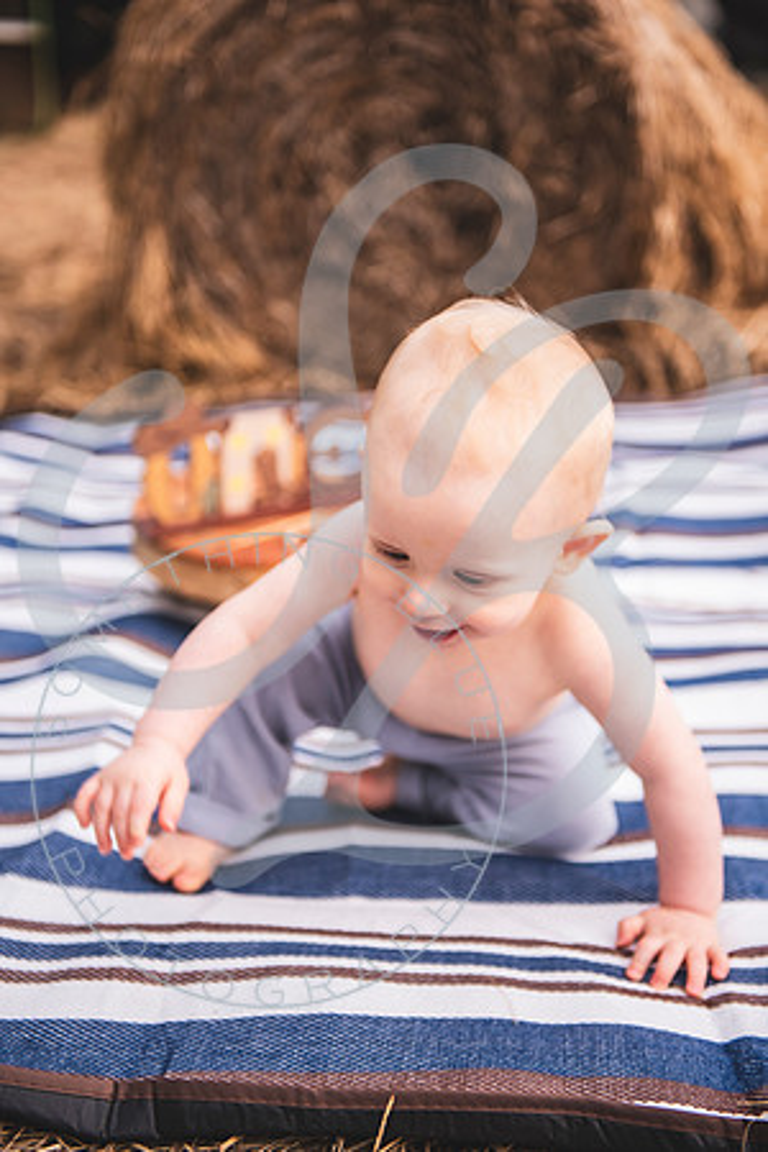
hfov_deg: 26.0
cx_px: 384
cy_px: 576
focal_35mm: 52
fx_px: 1664
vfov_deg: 38.2
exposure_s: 1/250
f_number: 2.8
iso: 400
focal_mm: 52
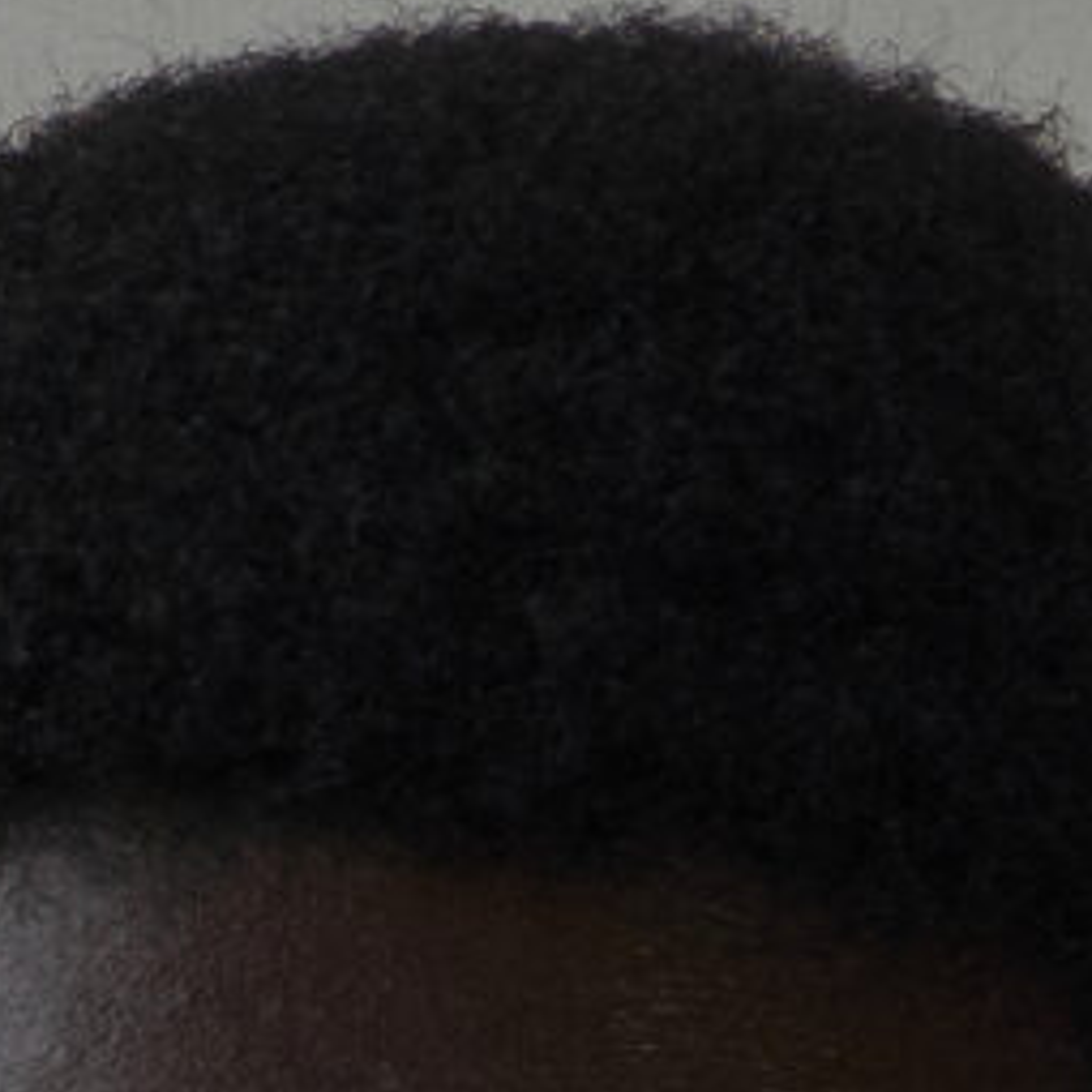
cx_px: 756
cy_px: 5413
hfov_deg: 2.0
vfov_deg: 1.9
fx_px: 31943
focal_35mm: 895
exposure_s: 1/125
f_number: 10
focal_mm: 105
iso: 200
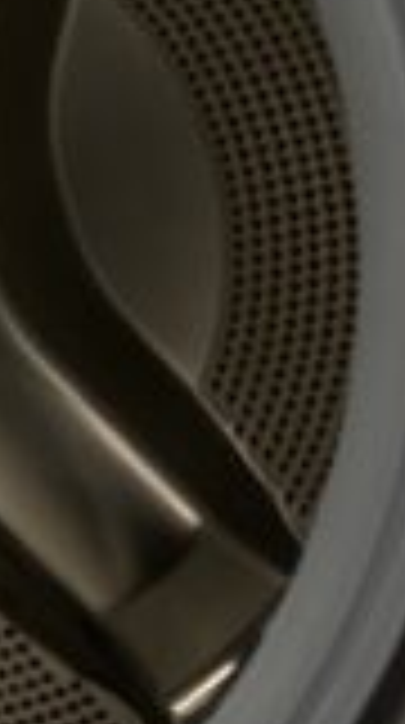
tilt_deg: +1.1
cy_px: 72
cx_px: -765
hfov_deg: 7.6
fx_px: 2705
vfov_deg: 15.1
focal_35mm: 141
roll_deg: -0.5
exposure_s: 1/43
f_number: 1.8
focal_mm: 4.25
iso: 100
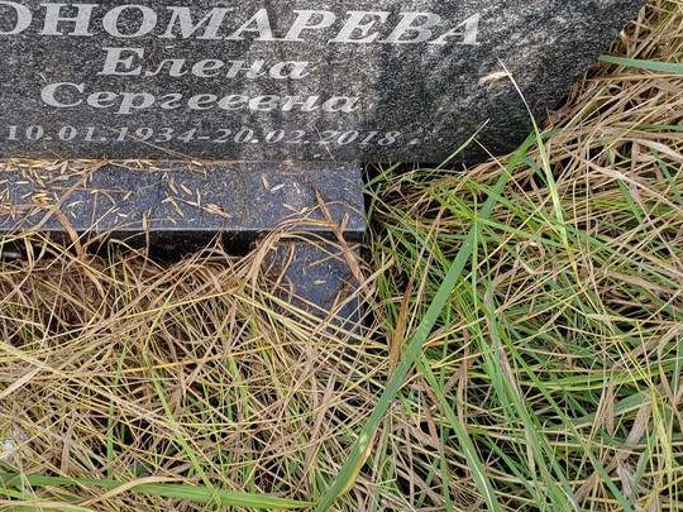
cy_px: 157
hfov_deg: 46.5
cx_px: 264
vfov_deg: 35.5
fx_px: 789
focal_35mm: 40
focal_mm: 5.52
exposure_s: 1/190
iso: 100
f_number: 1.9
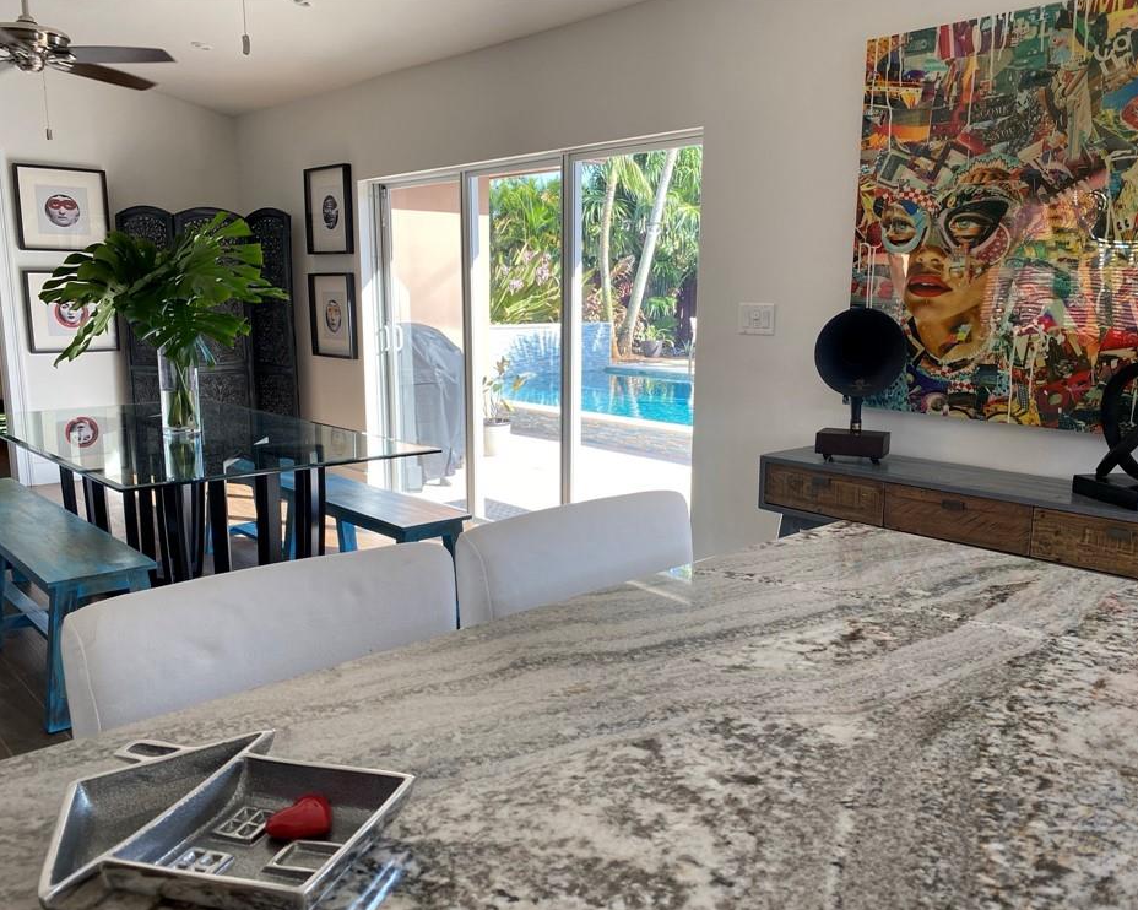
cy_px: 464
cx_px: 587
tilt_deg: -9.0
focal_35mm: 28
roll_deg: -1.0
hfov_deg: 62.2
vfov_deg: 51.5
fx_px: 943
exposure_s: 1/121
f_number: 1.8
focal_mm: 4.25
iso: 40
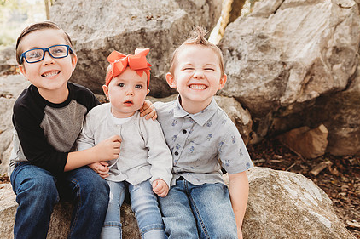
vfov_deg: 39.9
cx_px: 120
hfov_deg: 56.0
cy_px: 113
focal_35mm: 33
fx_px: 330
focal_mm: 24
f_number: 3.2
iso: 200
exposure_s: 1/125
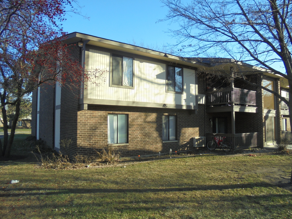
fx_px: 219
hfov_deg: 67.3
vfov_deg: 53.1
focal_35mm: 26
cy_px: 110
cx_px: 146
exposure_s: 1/160
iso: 100
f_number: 3.5
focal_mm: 4.6
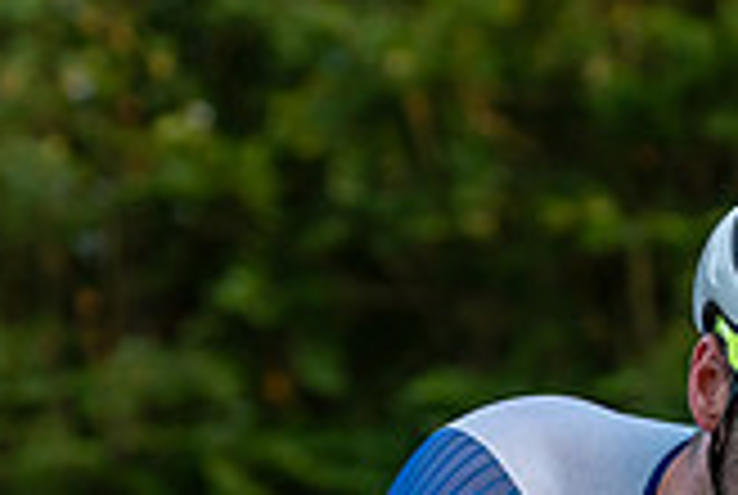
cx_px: 616
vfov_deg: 5.5
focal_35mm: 247
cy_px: 826
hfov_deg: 8.3
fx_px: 5073
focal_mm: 70
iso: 1000
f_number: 3.5
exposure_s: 1/800
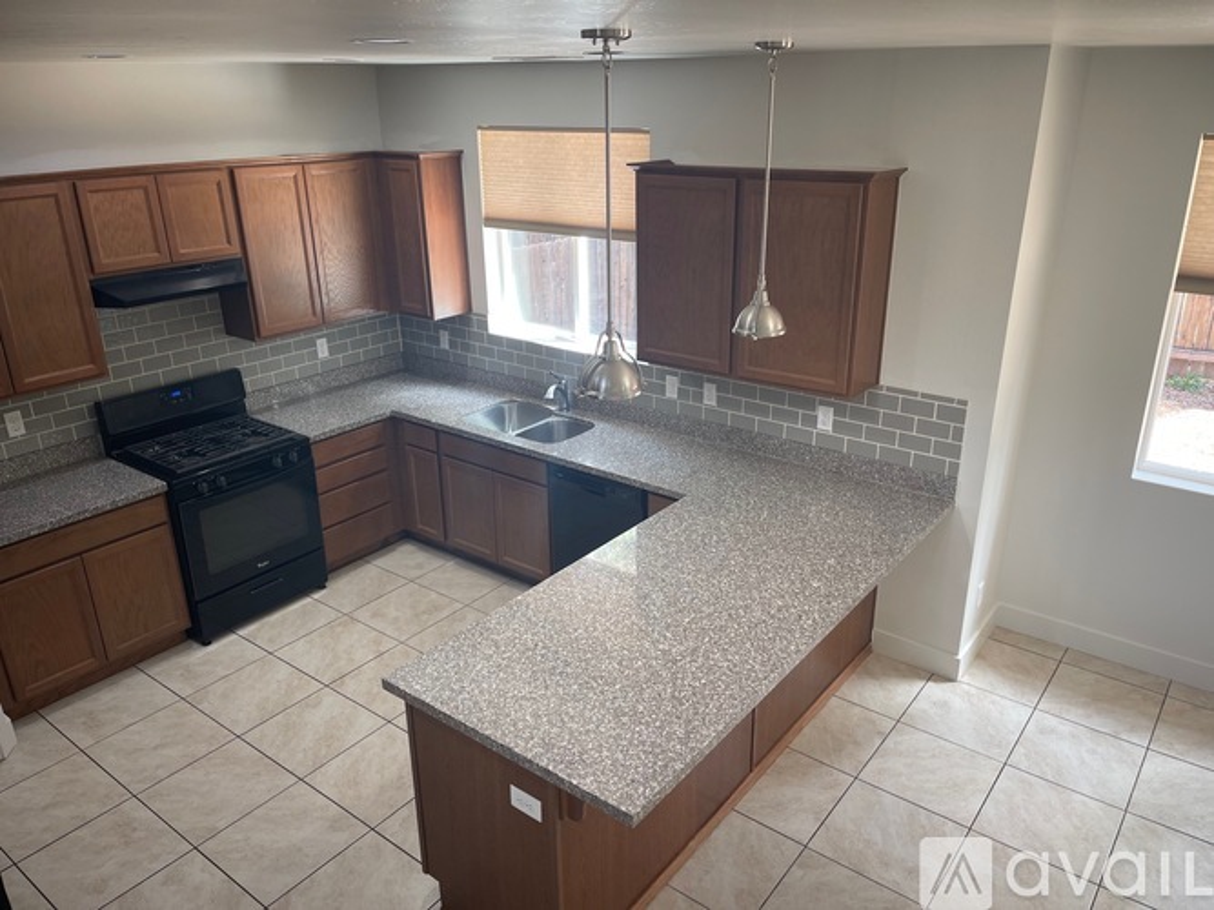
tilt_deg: -22.3
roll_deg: +0.7
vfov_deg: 54.9
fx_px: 877
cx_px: 607
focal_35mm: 25
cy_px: 455
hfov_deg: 69.4
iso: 80
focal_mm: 5.1
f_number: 1.6
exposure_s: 1/60
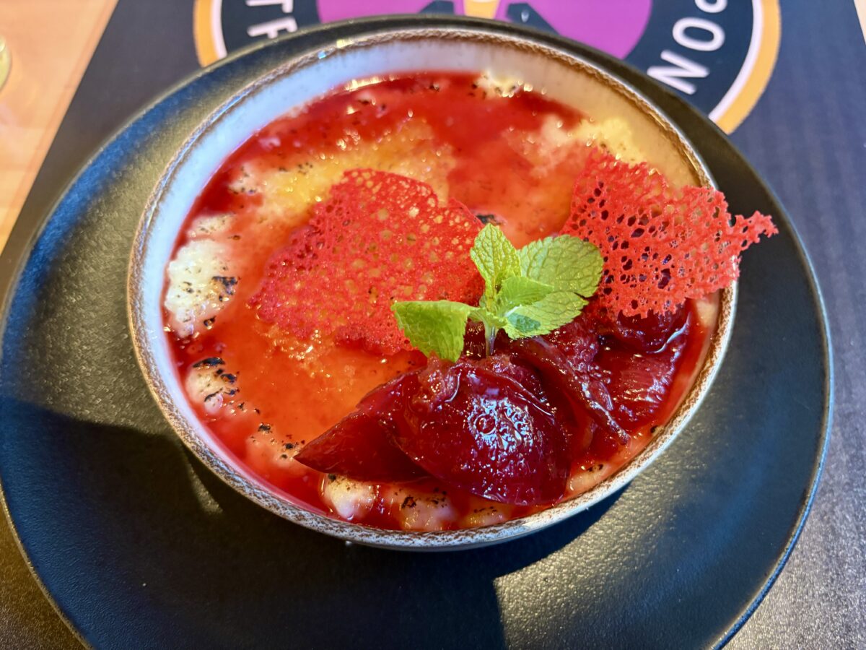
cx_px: 433
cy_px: 325
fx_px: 650
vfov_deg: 53.1
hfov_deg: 67.3
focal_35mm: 26
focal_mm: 5.96
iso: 320
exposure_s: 1/50
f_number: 1.6
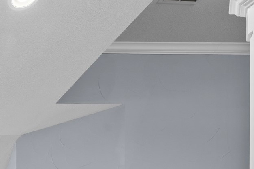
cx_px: -104
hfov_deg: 30.3
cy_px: 275
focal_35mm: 45
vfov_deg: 22.4
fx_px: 317
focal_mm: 13
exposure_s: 1.6
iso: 250
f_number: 9
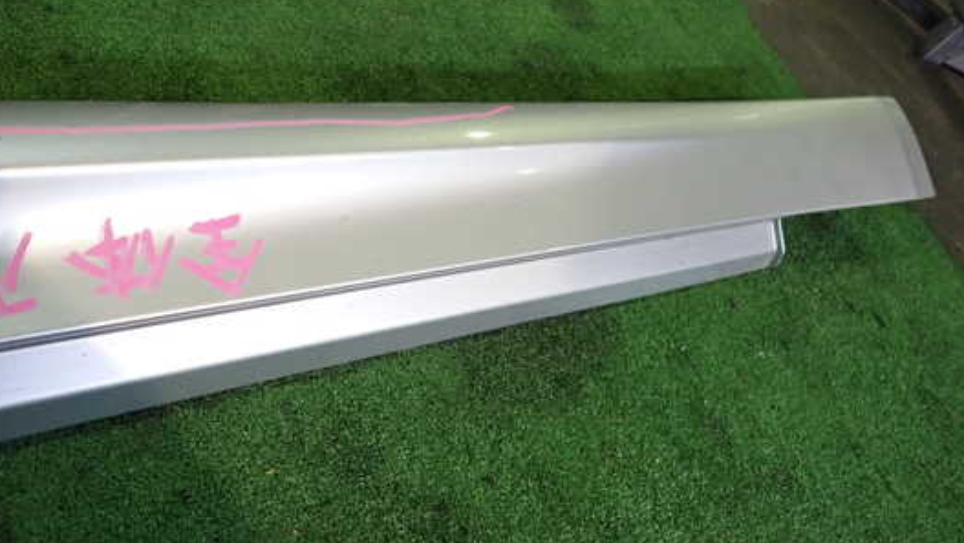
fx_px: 793
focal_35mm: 31
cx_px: 419
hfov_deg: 62.4
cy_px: 183
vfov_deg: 37.4
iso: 320
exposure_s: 1/30
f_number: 2
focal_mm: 4.5
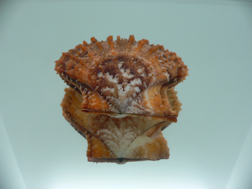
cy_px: 94
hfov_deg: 52.6
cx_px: 126
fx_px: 255
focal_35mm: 35
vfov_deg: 40.7
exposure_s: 1/60
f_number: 2.8
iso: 100
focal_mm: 4.6
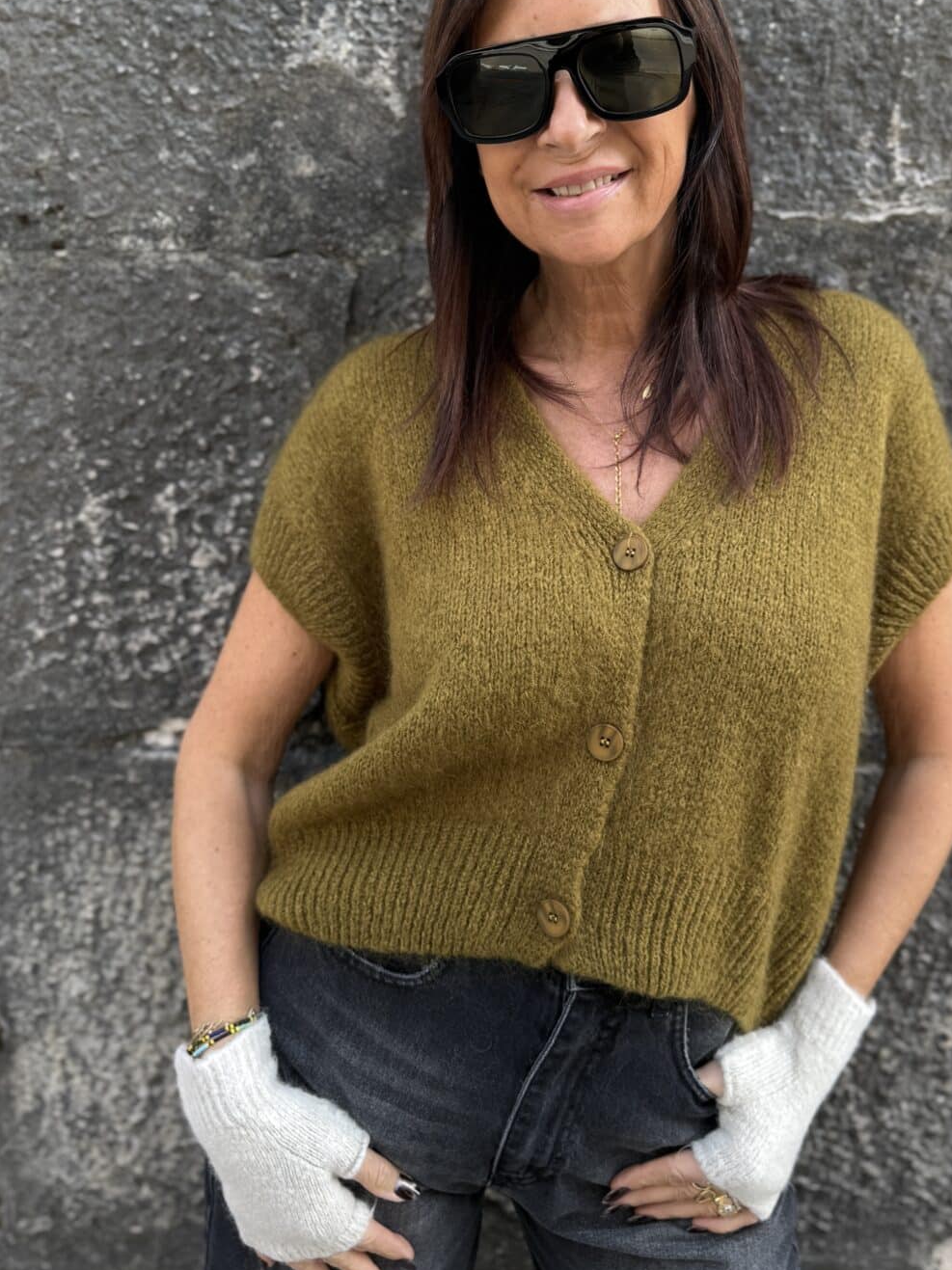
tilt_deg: -12.0
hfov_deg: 49.5
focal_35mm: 28
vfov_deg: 63.3
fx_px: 1027
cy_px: 573
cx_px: 554
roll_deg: -1.9
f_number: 1.78
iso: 64
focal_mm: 6.76
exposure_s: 1/244
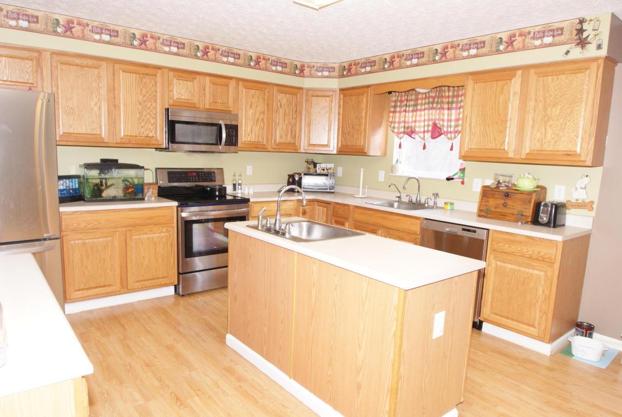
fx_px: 415
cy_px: 208
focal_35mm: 24
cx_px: 311
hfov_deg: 73.7
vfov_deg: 53.3
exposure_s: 1/60
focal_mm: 16
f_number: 5.6
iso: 400
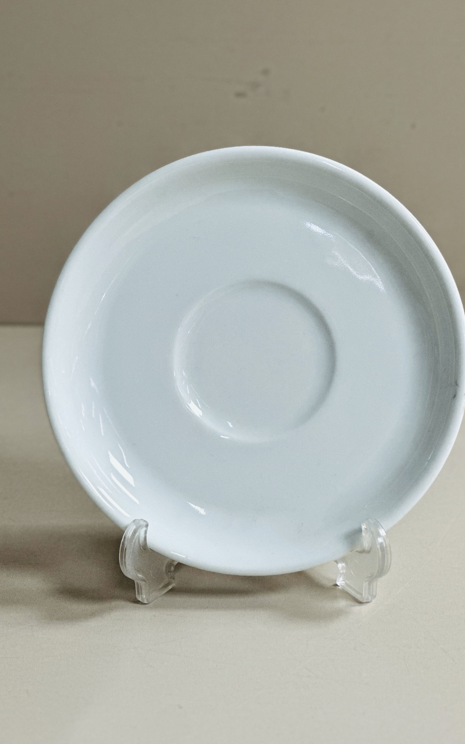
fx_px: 2088
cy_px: 337
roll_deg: -0.3
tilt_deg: -19.3
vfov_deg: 20.2
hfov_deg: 12.7
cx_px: 277
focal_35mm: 103
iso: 160
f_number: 2.8
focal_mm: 9
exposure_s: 1/100
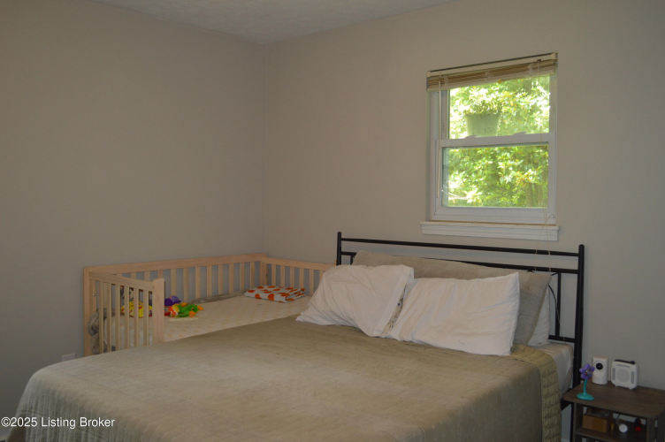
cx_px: 332
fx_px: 609
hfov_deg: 57.3
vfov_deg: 39.9
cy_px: 221
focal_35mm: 33
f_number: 4
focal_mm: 22
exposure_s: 1/60
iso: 400
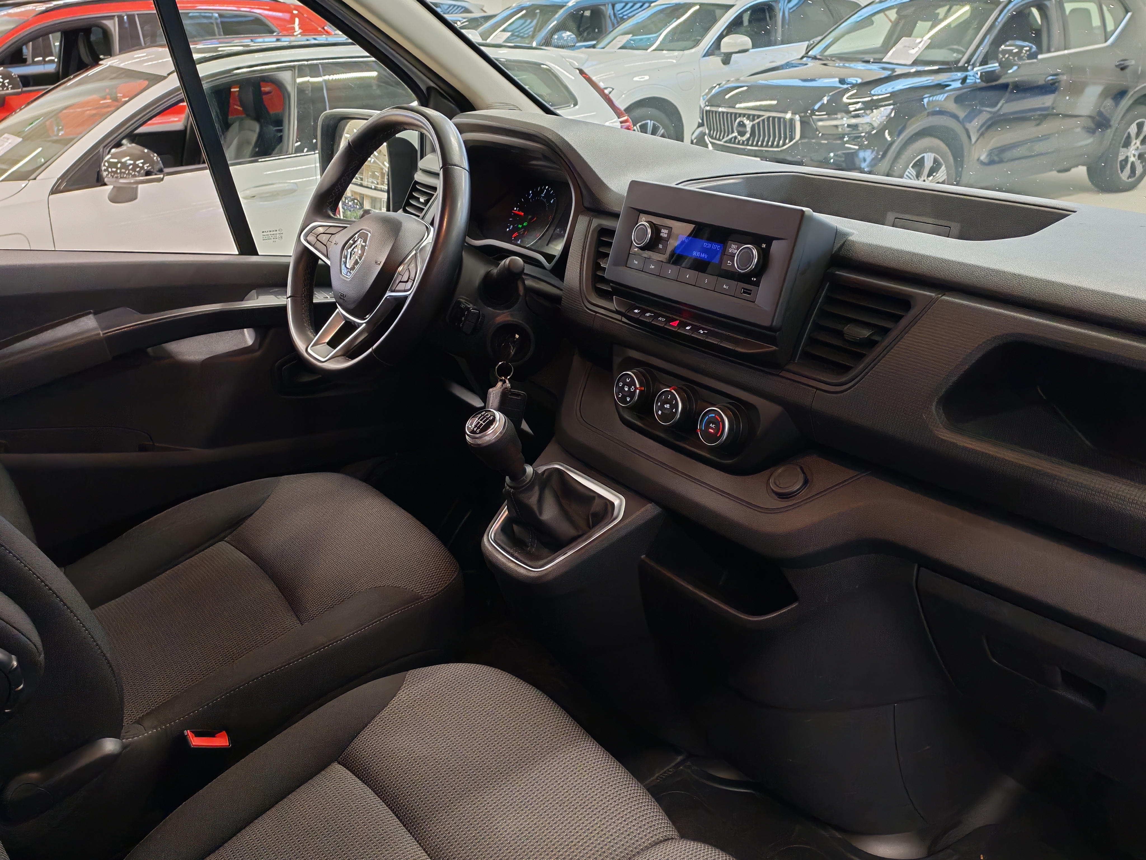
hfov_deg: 56.8
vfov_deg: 44.2
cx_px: 573
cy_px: 430
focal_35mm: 32
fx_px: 1059
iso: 1278
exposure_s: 1/100
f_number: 1.9
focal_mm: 6.12
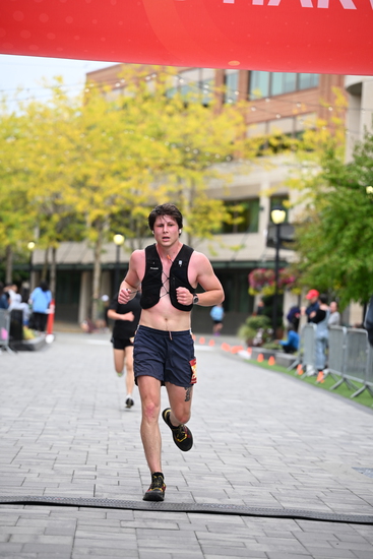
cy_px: 280
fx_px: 1631
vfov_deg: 19.5
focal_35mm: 105
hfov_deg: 13.0
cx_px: 186
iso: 640
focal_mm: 105
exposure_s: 1/2000
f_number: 2.8
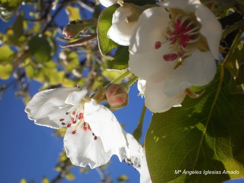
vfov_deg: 34.3
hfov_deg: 44.8
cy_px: 92
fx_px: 296
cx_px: 122
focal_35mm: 42
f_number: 4.9
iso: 100
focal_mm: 7.4
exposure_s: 1/1000
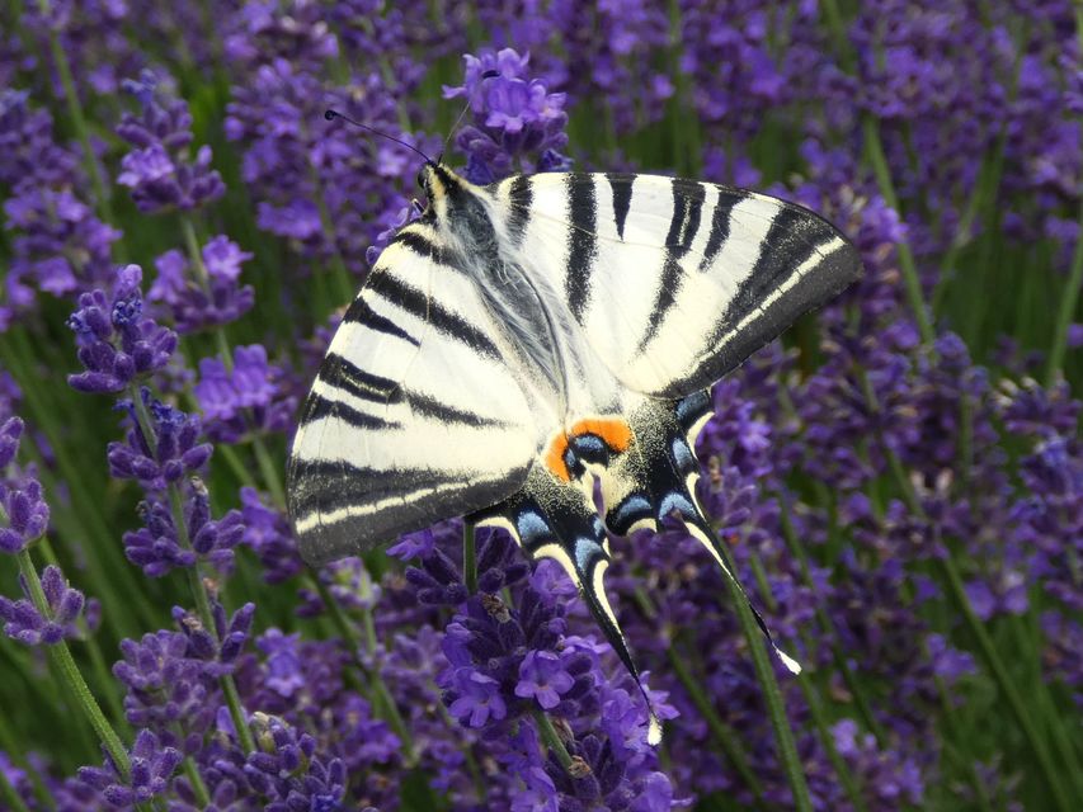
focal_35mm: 61
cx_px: 542
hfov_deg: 31.7
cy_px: 406
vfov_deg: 24.0
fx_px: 1909
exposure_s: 1/160
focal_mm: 10.8
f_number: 4.1
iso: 80
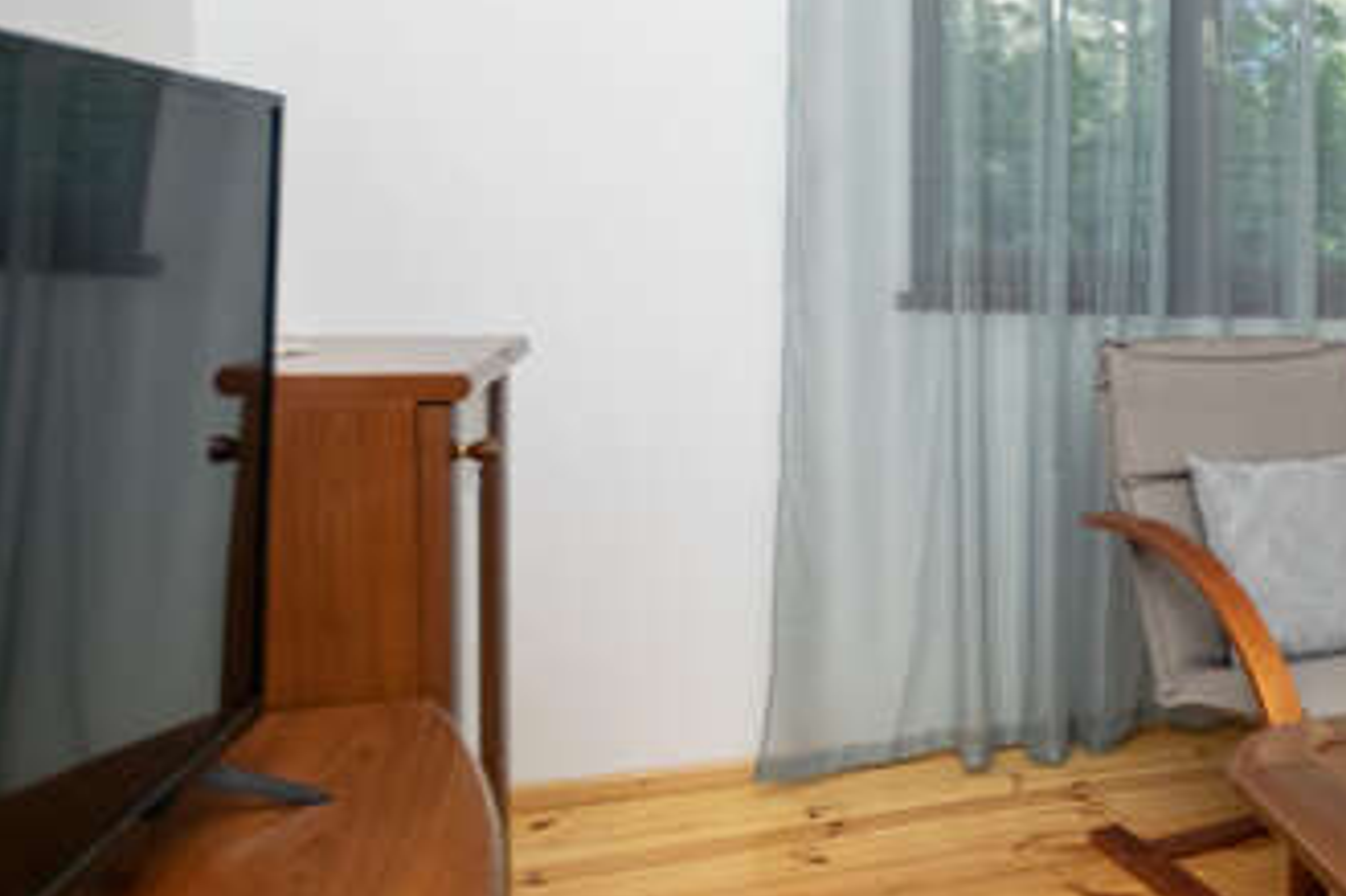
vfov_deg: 37.1
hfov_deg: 42.3
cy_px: 250
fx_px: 1308
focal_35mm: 35
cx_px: 1495
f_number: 4.5
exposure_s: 1/160
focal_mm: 10
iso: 200
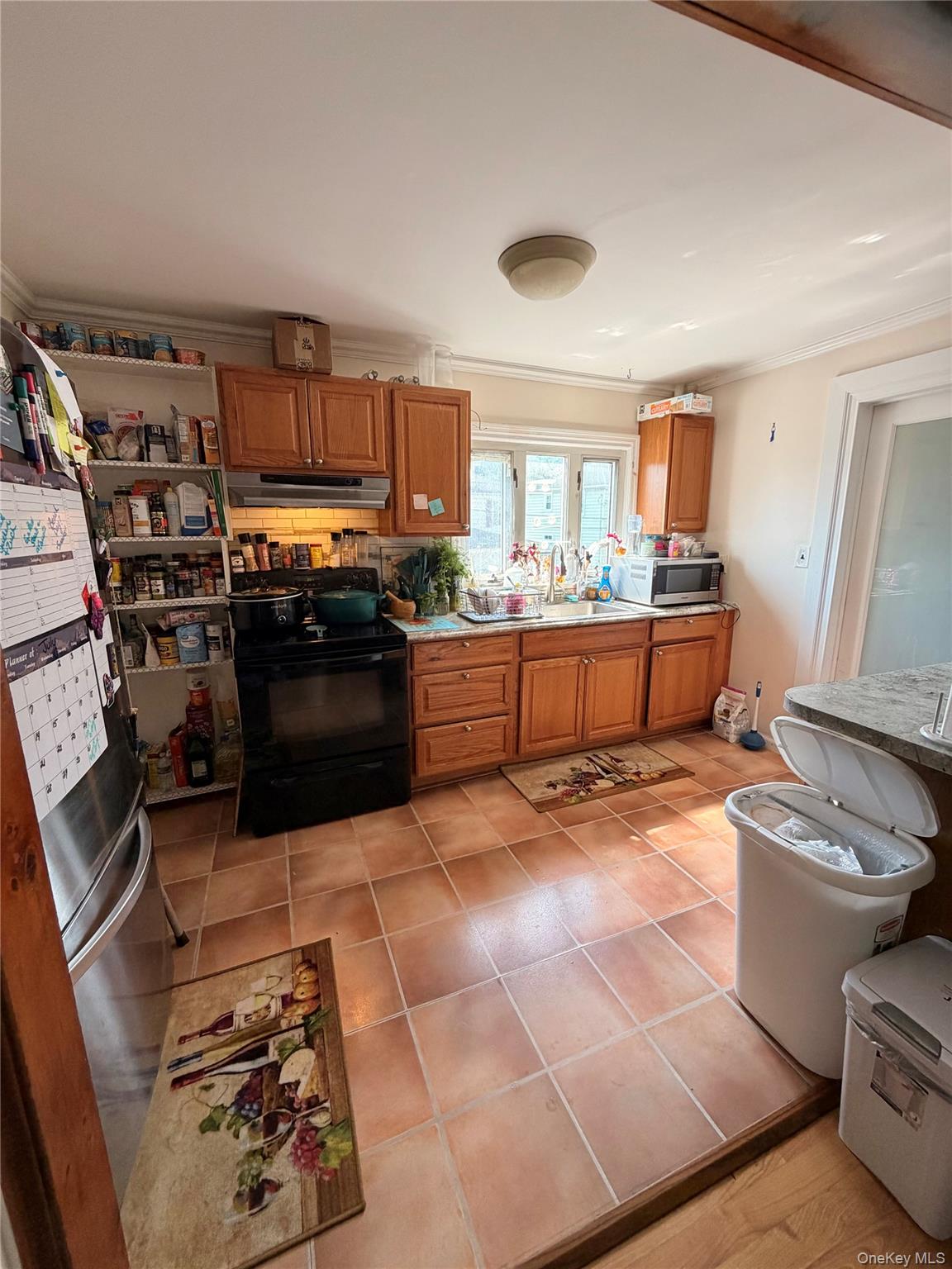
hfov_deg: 85.7
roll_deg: -0.4
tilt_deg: -11.8
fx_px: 513
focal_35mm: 14
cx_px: 476
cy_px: 634
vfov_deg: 102.1
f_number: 2.2
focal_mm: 2.22
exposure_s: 1/121
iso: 200
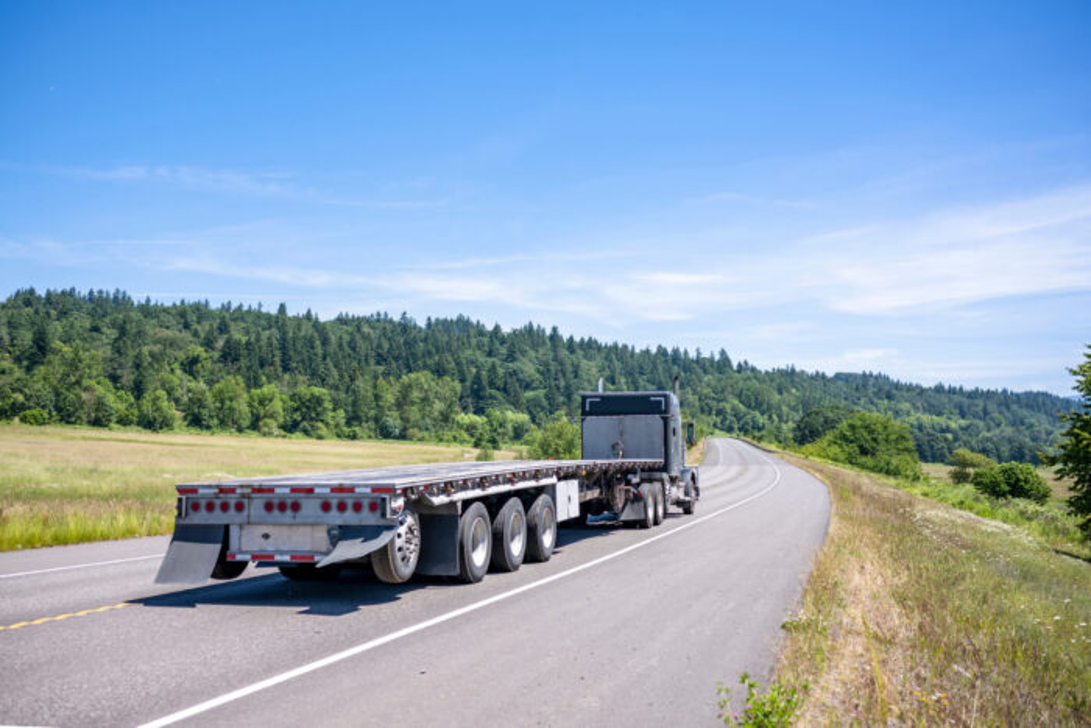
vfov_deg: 37.9
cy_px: 364
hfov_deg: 54.4
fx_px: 1061
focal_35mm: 35
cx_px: 546
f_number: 2.8
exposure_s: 1/1600
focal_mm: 35
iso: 64
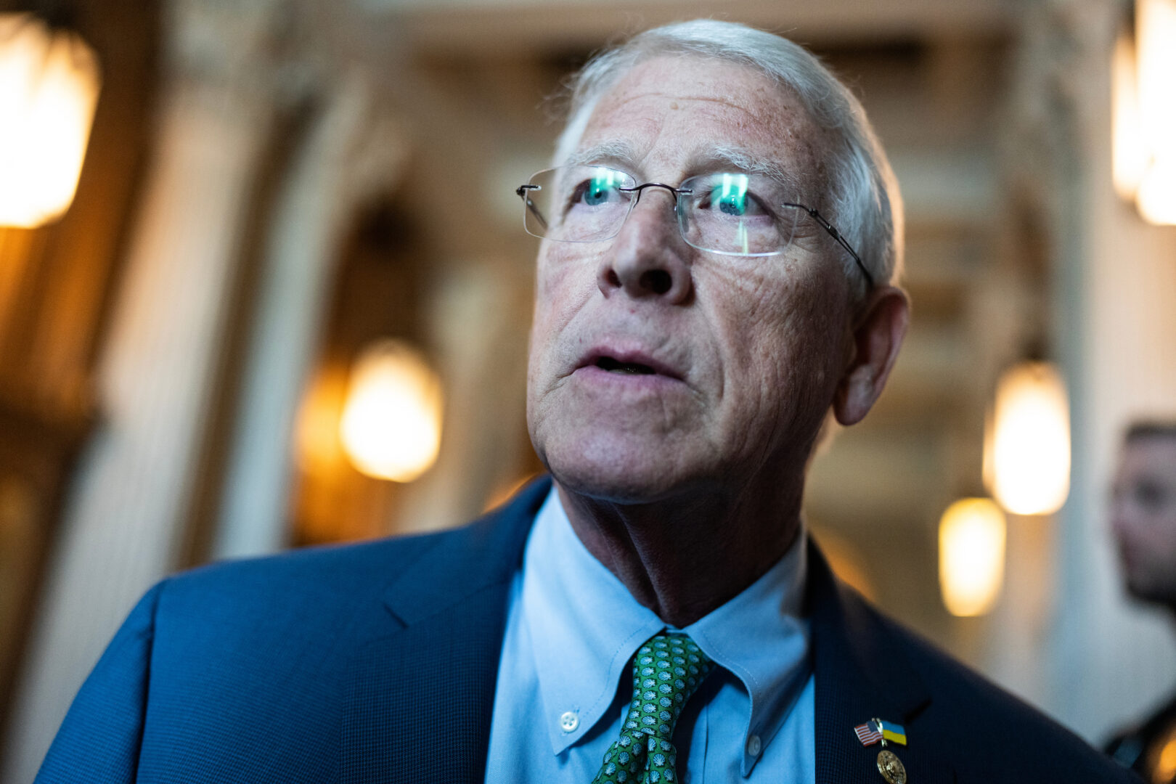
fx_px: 1143
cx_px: 588
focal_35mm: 35
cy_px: 392
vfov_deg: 37.9
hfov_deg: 54.4
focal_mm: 35
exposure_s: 1/500
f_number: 1.4
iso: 3200
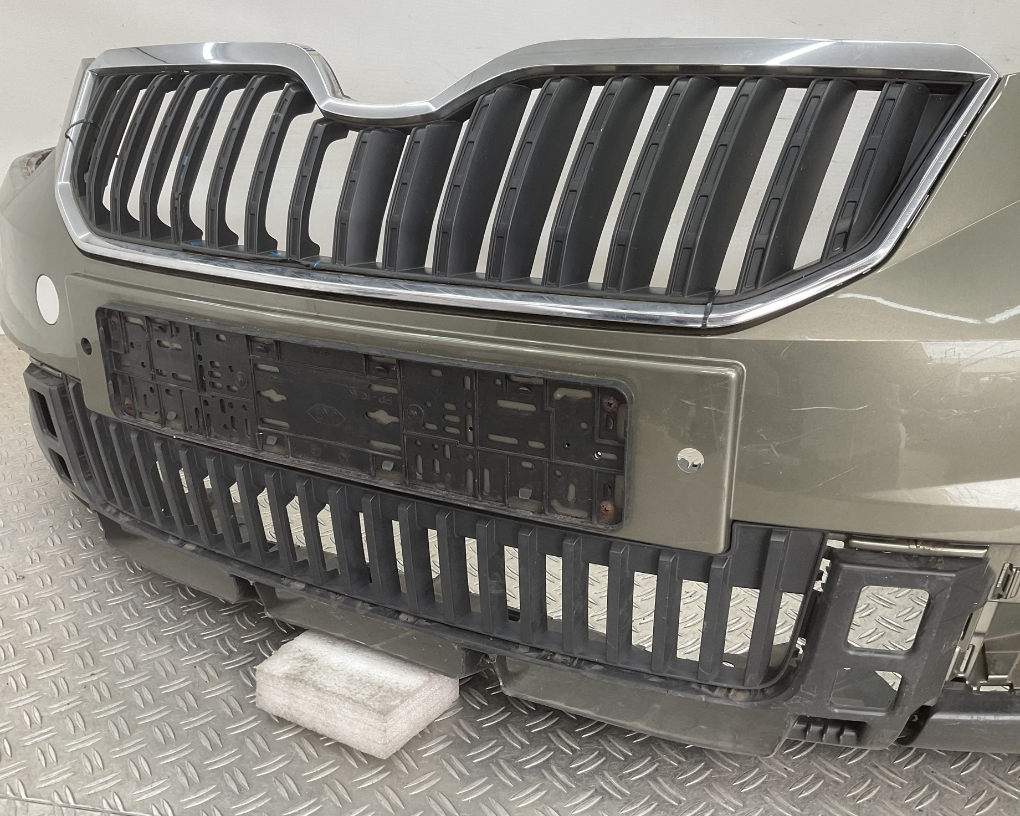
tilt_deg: -22.9
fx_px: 936
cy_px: 399
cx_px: 498
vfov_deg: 47.1
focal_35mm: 31
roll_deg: -0.4
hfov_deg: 57.2
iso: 32
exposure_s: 1/100
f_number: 1.8
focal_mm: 3
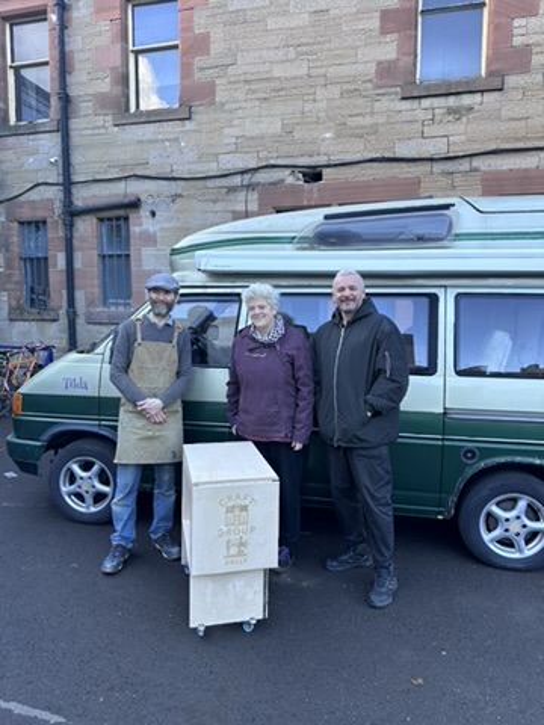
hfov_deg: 56.8
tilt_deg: -5.1
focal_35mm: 24
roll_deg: -1.6
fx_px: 503
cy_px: 362
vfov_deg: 71.6
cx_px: 272
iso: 80
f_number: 1.78
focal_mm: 6.86
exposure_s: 1/286
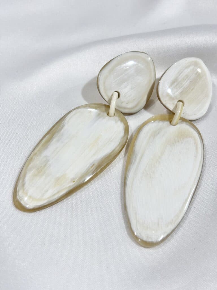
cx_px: 108
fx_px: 435
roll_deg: +10.3
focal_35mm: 52
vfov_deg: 36.8
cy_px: 145
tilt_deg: -44.2
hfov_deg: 28.0
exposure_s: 1/298
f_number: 1.6
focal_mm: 5.96
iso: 32
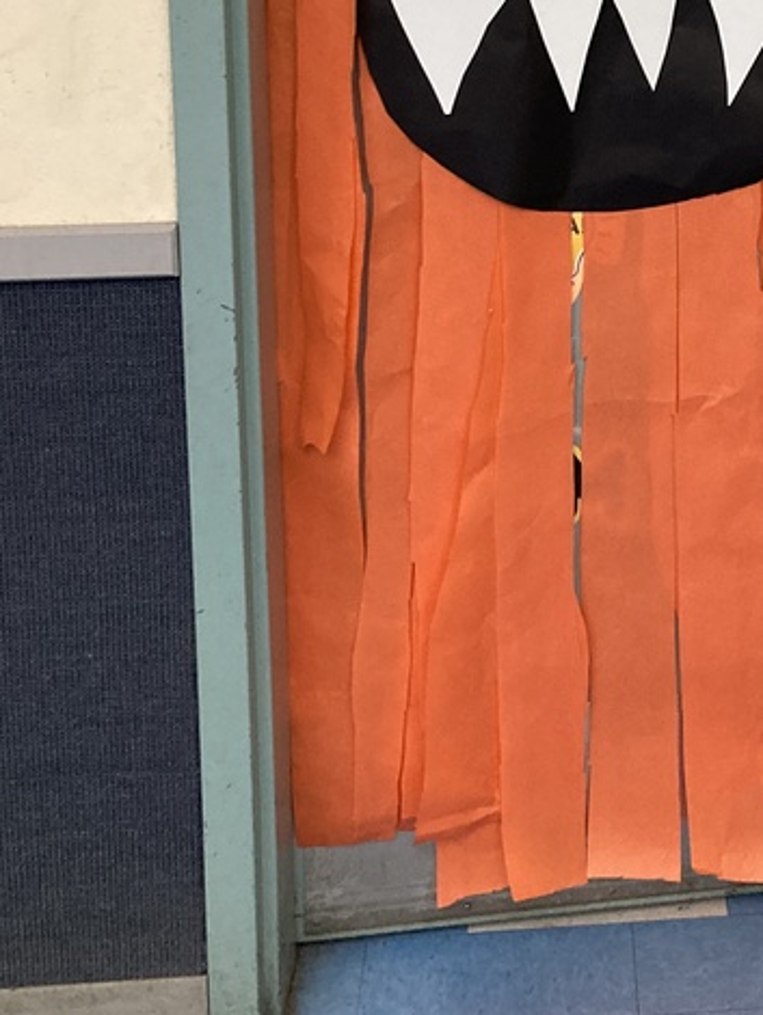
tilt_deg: -8.7
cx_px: 761
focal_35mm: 61
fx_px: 1791
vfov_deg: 29.1
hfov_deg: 23.1
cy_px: -54
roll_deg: -1.4
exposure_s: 1/40
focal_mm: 3.99
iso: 250
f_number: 1.8
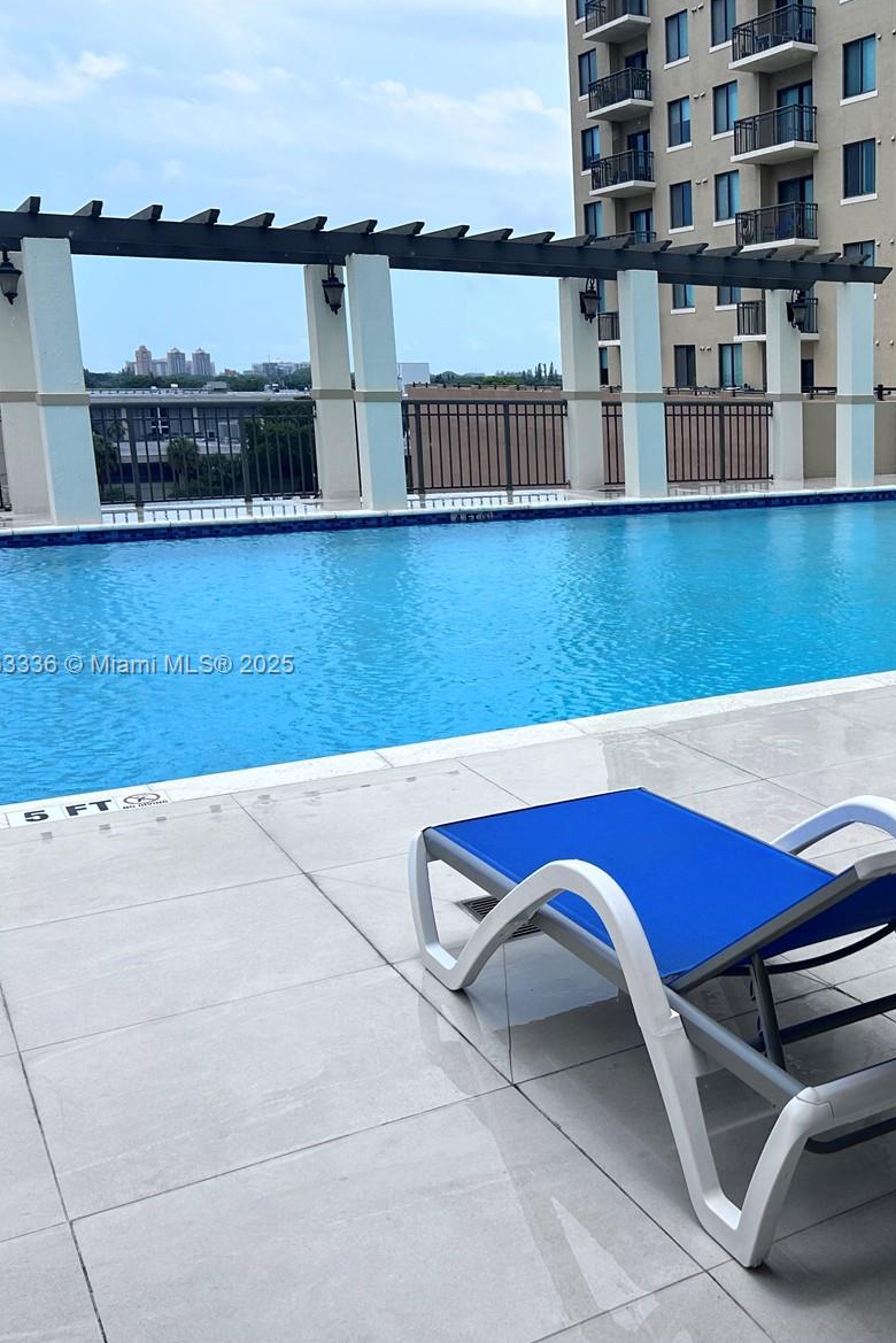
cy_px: 666
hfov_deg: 33.6
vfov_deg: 51.9
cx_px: 845
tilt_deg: -10.9
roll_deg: -1.0
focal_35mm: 37
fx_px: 1380
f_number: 1.5
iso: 50
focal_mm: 5.7
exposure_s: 1/5319
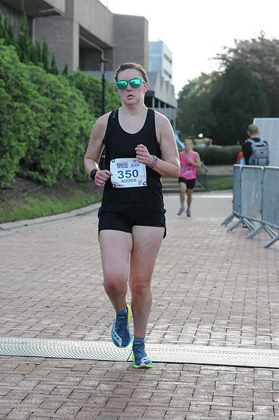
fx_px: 1487
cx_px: 140
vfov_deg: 16.1
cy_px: 210
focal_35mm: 128
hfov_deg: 10.7
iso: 800
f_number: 5.6
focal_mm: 85
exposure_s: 1/800
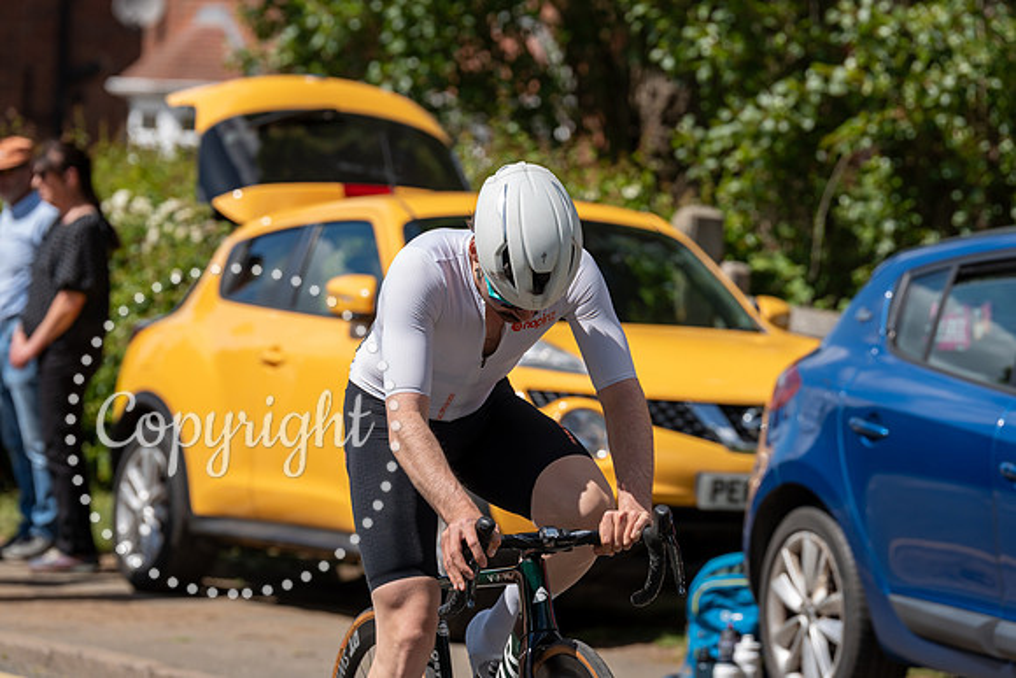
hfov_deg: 10.4
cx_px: 508
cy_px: 339
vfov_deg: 7.0
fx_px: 5561
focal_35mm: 197
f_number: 5.6
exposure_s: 1/1000
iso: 200
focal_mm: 197
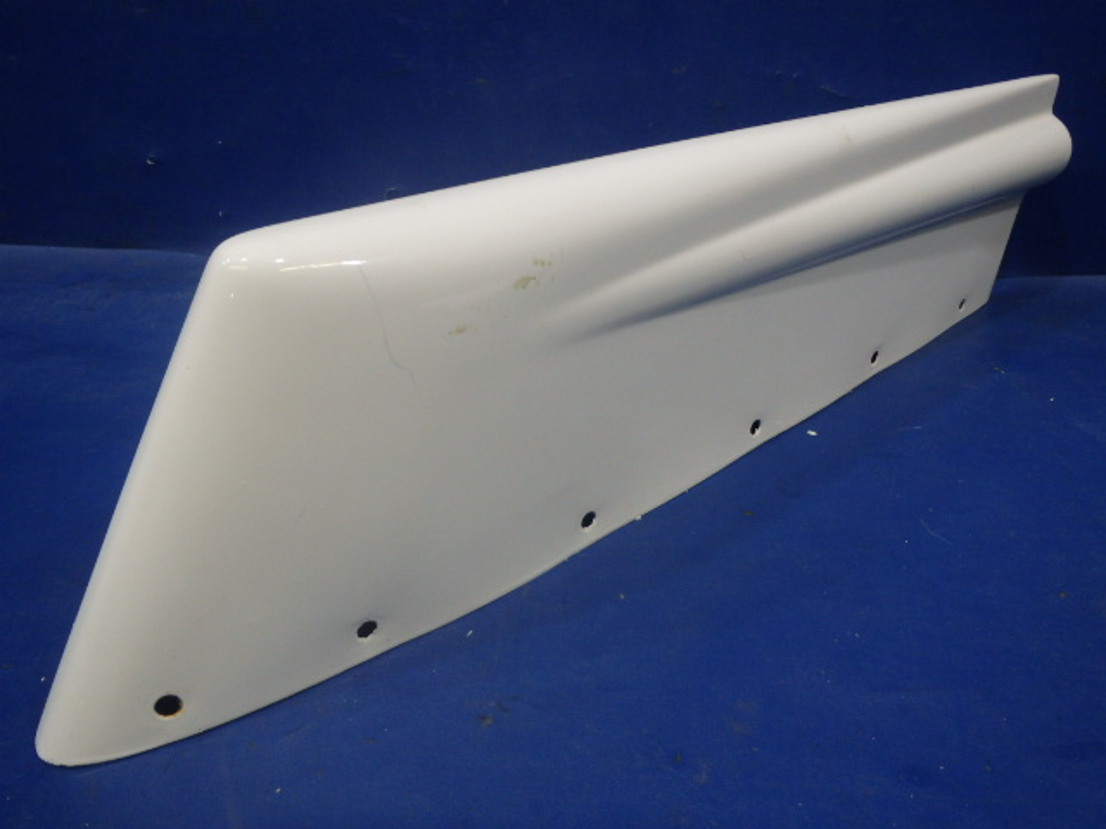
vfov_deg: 49.7
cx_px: 553
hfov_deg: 63.4
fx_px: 895
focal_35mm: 28
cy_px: 414
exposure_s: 1/30
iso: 320
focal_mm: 5
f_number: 3.9
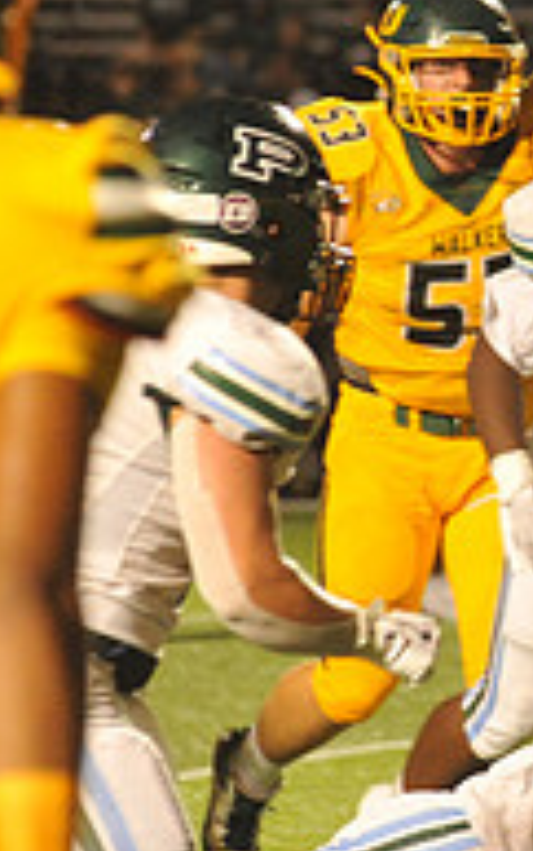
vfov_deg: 4.0
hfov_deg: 2.5
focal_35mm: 520
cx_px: 1225
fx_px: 12059
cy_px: 445
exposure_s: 1/250
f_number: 5
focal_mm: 170
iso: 6400
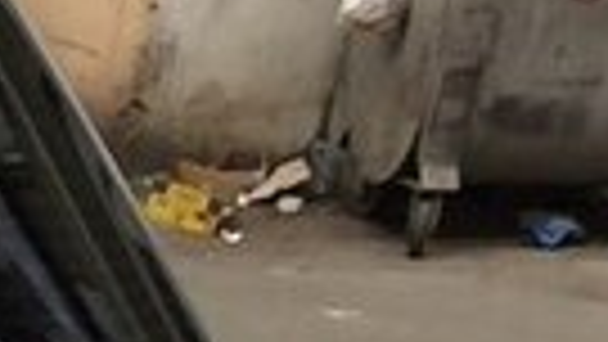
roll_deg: -2.5
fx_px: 2483
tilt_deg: -25.0
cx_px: -703
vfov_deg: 7.3
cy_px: 871
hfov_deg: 12.0
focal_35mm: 154
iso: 100
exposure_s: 1/100
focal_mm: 4.15
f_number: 2.2
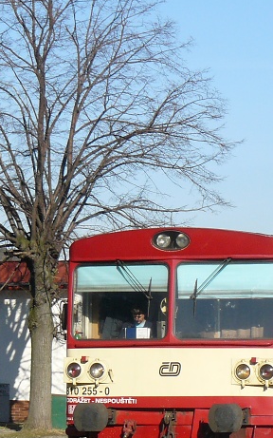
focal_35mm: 179
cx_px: 303
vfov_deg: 11.7
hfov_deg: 7.3
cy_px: 280
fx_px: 2132
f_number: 5
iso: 100
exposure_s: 1/500
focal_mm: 12.6
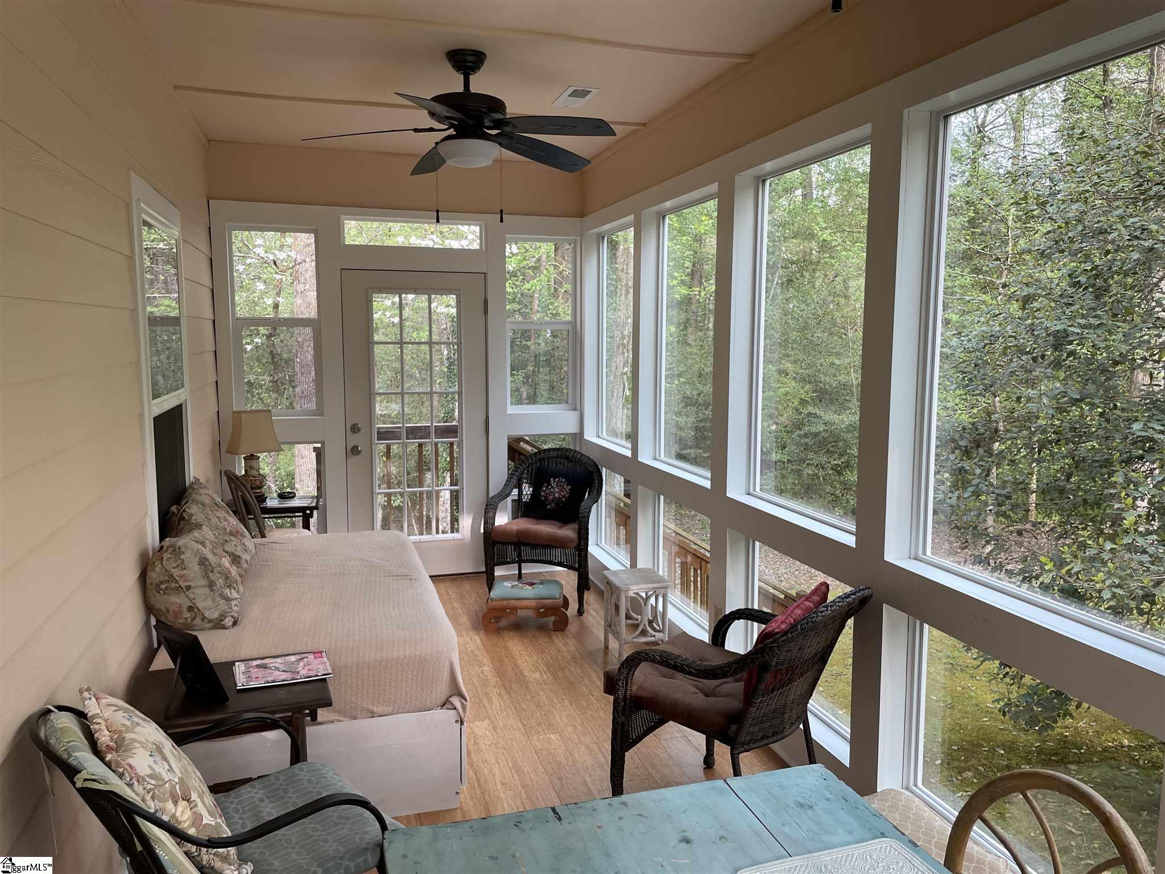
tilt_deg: -7.0
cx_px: 582
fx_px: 875
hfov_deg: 67.3
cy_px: 437
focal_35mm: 26
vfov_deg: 53.1
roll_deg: +0.3
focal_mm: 4.2
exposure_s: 1/121
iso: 64
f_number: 1.6
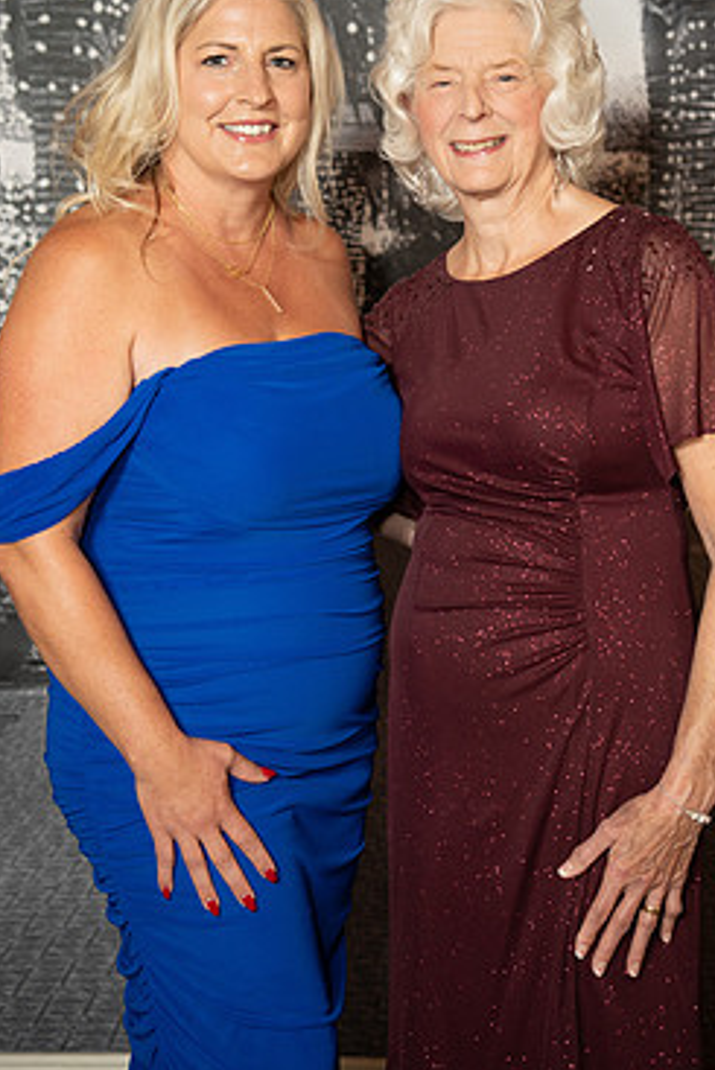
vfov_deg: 27.6
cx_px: 359
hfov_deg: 18.7
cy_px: 426
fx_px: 2173
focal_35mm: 73
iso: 1000
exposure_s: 1/160
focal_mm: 59.5
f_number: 2.8
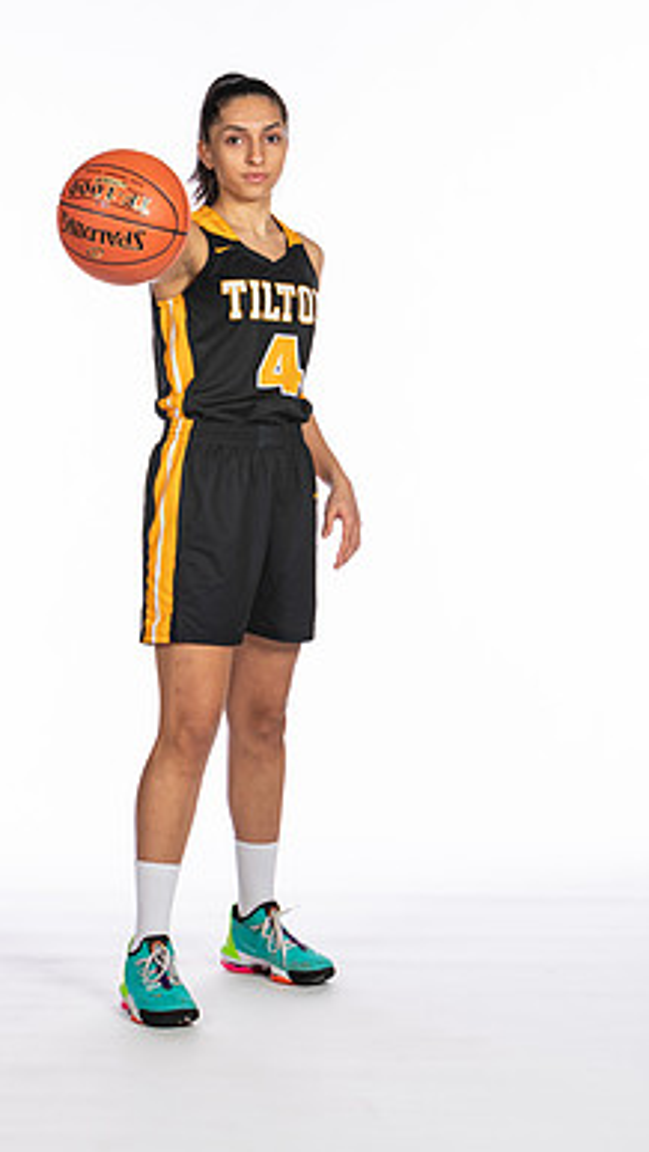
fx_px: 3912
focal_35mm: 128
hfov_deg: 9.5
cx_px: 247
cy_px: 500
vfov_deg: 16.7
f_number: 5.6
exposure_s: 1/125
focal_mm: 70
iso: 100
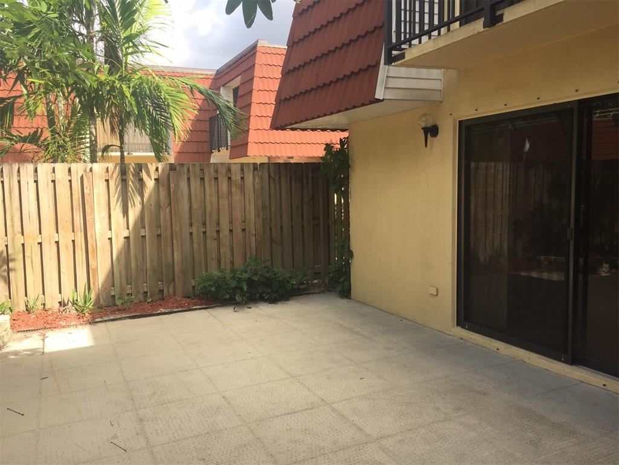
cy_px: 232
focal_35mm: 29
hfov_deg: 61.7
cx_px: 310
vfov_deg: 48.2
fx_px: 519
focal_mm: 4.15
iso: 32
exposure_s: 1/618
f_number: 2.2
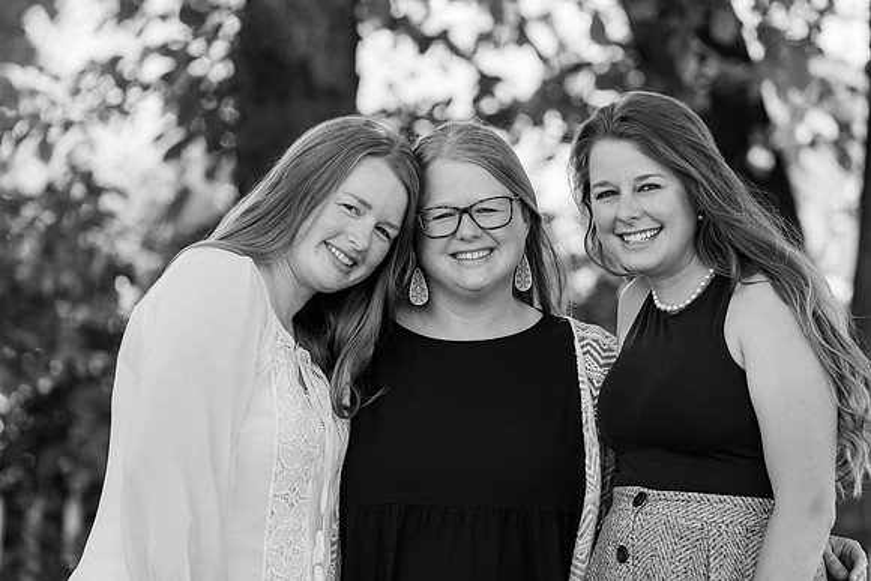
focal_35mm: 200
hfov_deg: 10.3
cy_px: 290
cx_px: 436
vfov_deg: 6.9
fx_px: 4840
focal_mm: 200
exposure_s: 1/160
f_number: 4
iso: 250
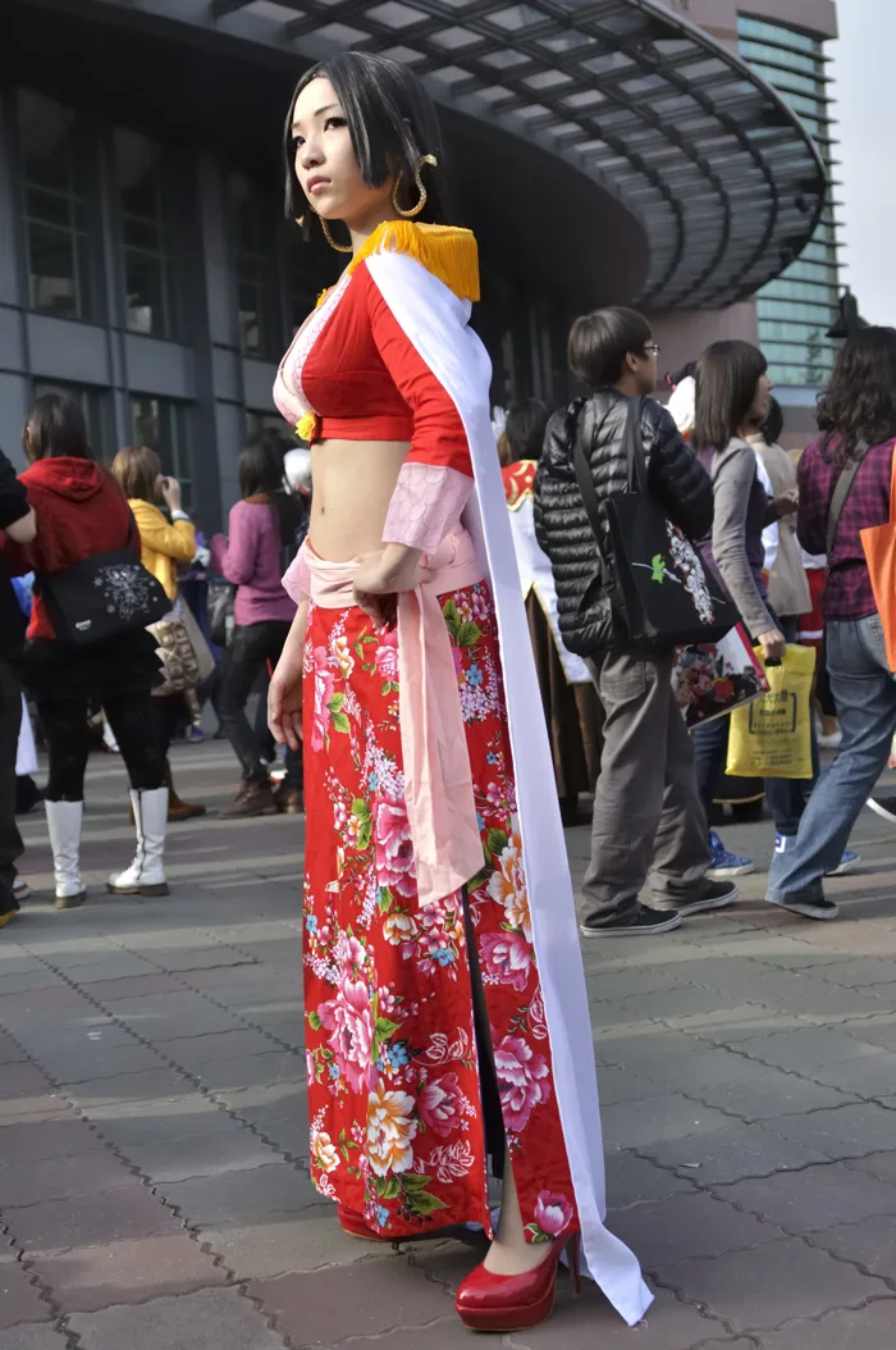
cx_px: 448
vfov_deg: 38.9
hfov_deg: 26.4
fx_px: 1909
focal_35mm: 51
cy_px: 675
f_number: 4.5
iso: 200
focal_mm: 34
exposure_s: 1/800
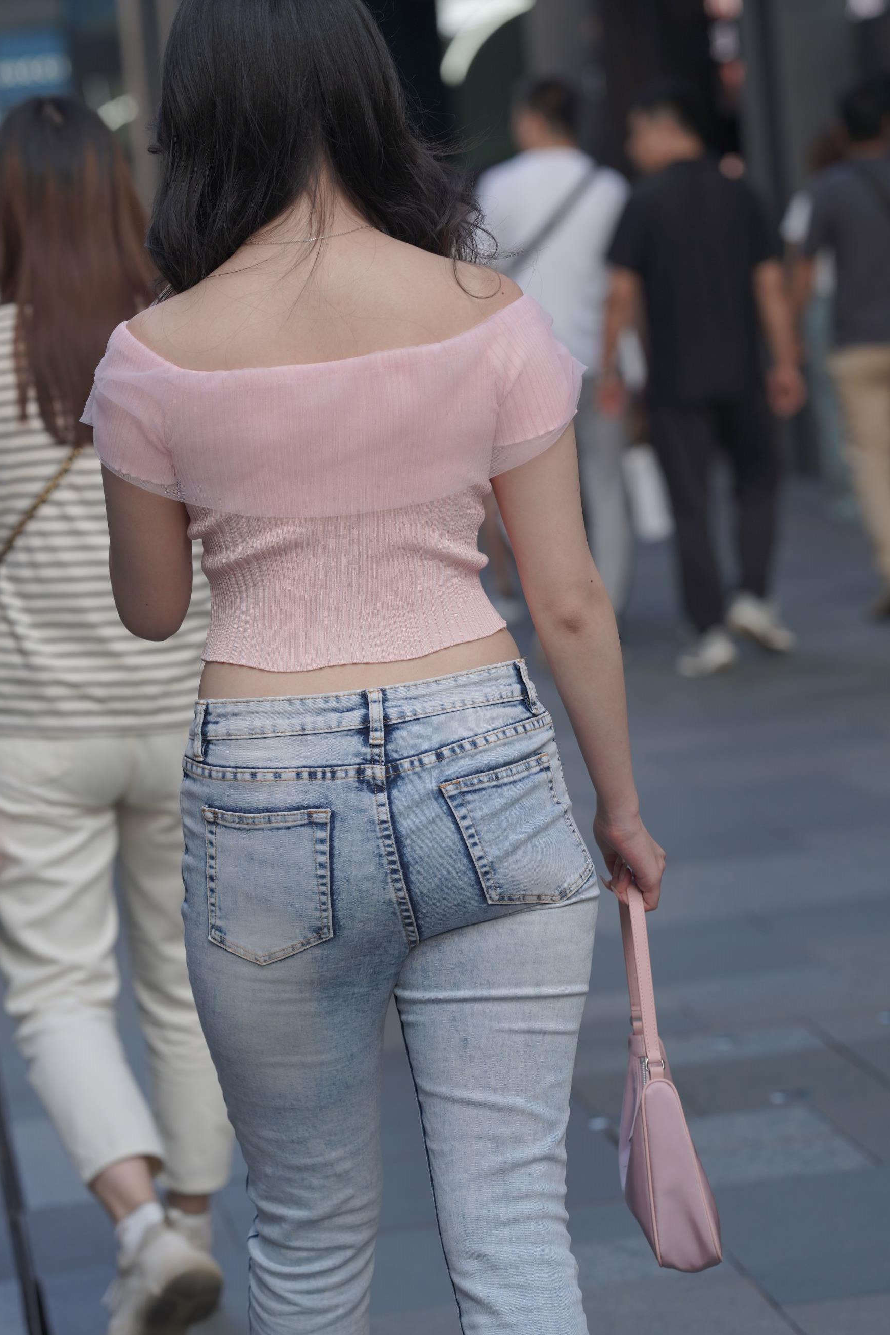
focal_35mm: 147
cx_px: 437
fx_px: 5452
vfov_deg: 14.0
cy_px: 669
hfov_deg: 9.3
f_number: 5
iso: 320
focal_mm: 135
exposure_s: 1/400
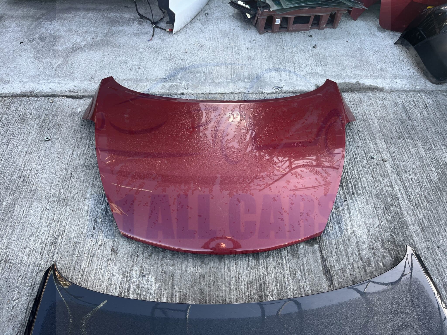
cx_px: 224
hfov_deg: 67.3
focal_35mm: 26
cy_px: 168
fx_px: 336
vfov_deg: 53.1
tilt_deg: -52.4
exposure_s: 1/143
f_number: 1.6
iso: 32
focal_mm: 5.1
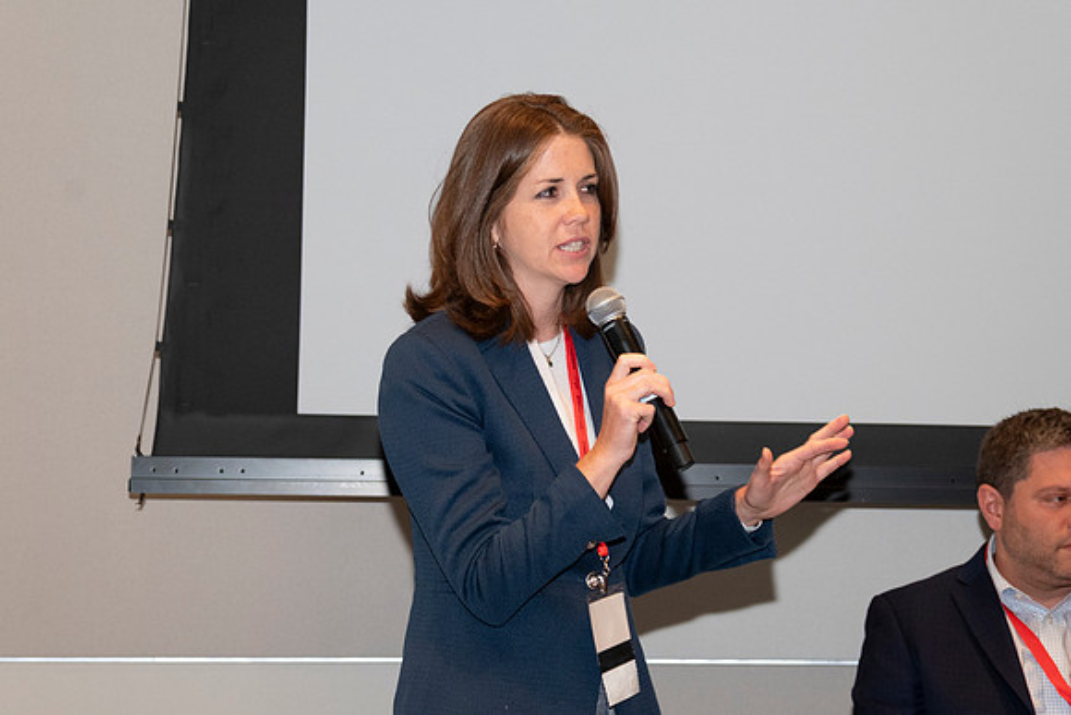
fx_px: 3214
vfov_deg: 12.7
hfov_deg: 18.9
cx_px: 536
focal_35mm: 108
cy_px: 358
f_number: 5.6
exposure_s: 1/100
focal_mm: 72
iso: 2000
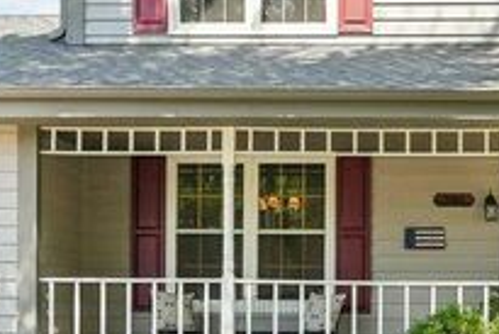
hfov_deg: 24.3
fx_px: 1144
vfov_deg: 16.5
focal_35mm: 82
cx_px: 389
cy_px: 89
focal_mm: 16.5
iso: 100
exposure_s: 1/200
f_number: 6.3
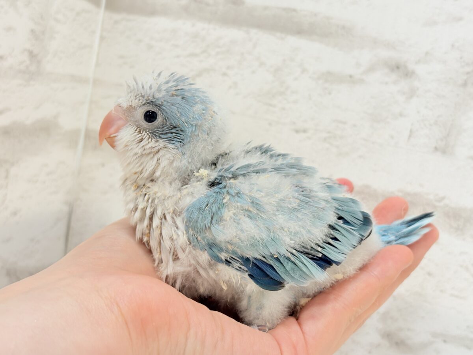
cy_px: 178
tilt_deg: -7.8
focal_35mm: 52
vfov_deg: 28.0
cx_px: 236
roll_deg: -9.7
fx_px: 711
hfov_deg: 36.8
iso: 50
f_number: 1.6
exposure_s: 1/50
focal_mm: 5.96
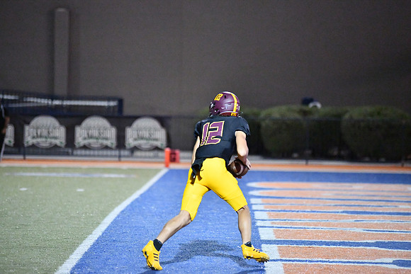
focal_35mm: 200
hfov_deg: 10.3
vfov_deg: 6.9
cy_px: 137
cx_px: 206
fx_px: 2284
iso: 22800
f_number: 2.8
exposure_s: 1/3200
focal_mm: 200
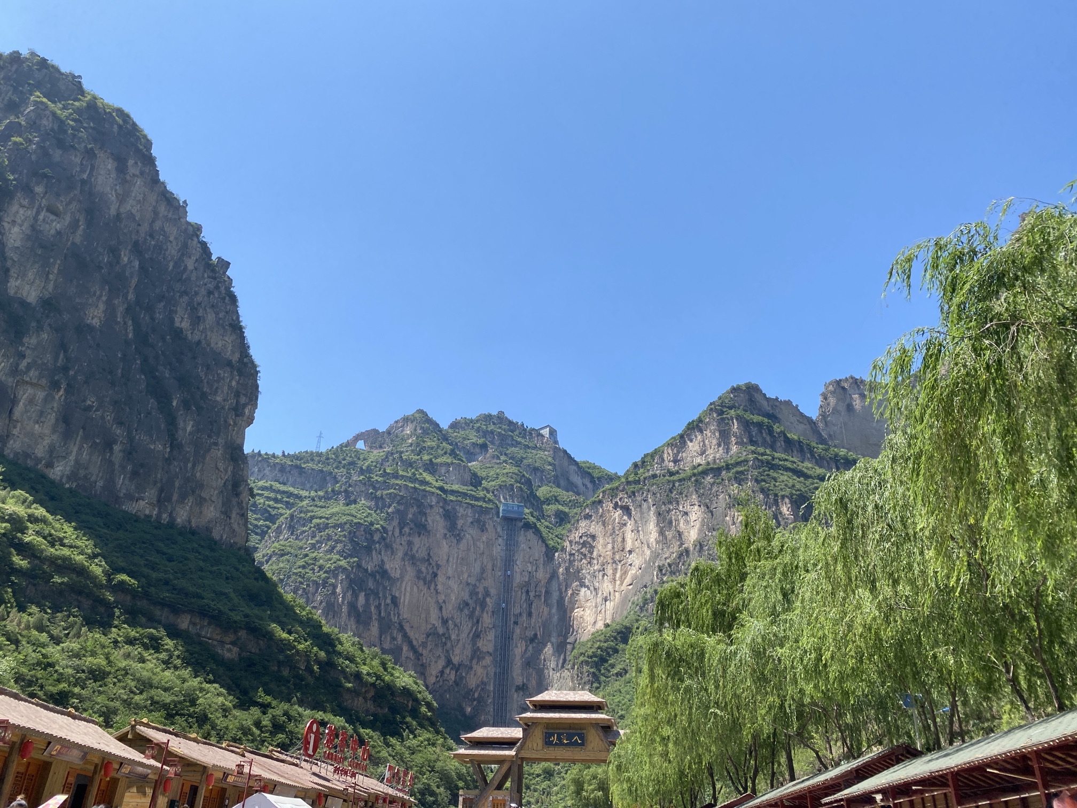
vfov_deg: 53.1
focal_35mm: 26
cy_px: 404
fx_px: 809
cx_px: 538
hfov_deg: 67.3
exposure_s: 1/1961
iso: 32
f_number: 1.8
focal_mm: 4.25
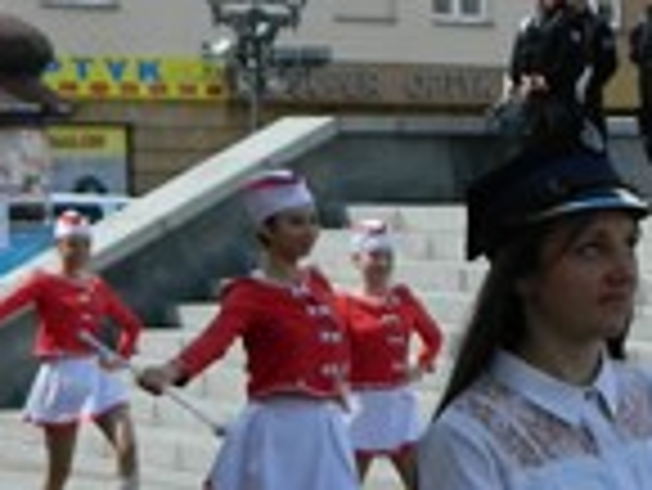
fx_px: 2601
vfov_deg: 10.7
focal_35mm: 138
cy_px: 405
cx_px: 850
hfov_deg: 13.7
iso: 80
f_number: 3.1
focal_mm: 4.5
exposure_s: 1/640
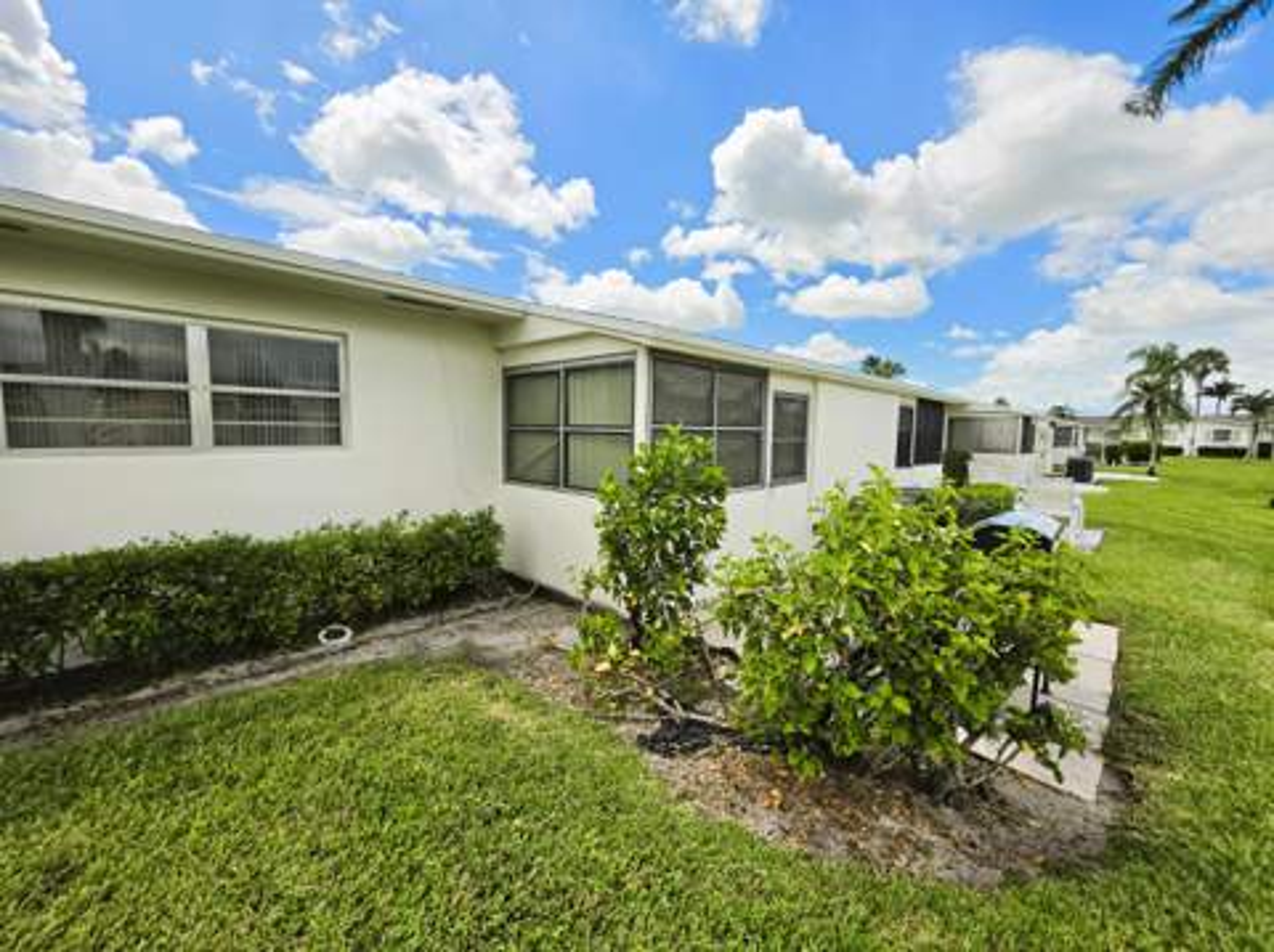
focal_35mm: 13
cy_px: 476
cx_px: 637
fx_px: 478
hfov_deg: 106.2
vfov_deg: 89.8
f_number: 1.9
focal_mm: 2.2
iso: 40
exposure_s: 1/3354
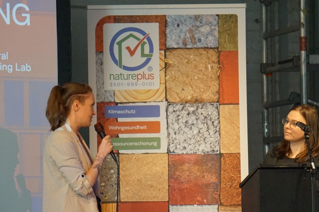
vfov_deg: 5.0
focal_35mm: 274
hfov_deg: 7.5
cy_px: 128
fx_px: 2424
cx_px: 163
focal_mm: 117
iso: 3200
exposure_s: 1/160
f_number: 5.6
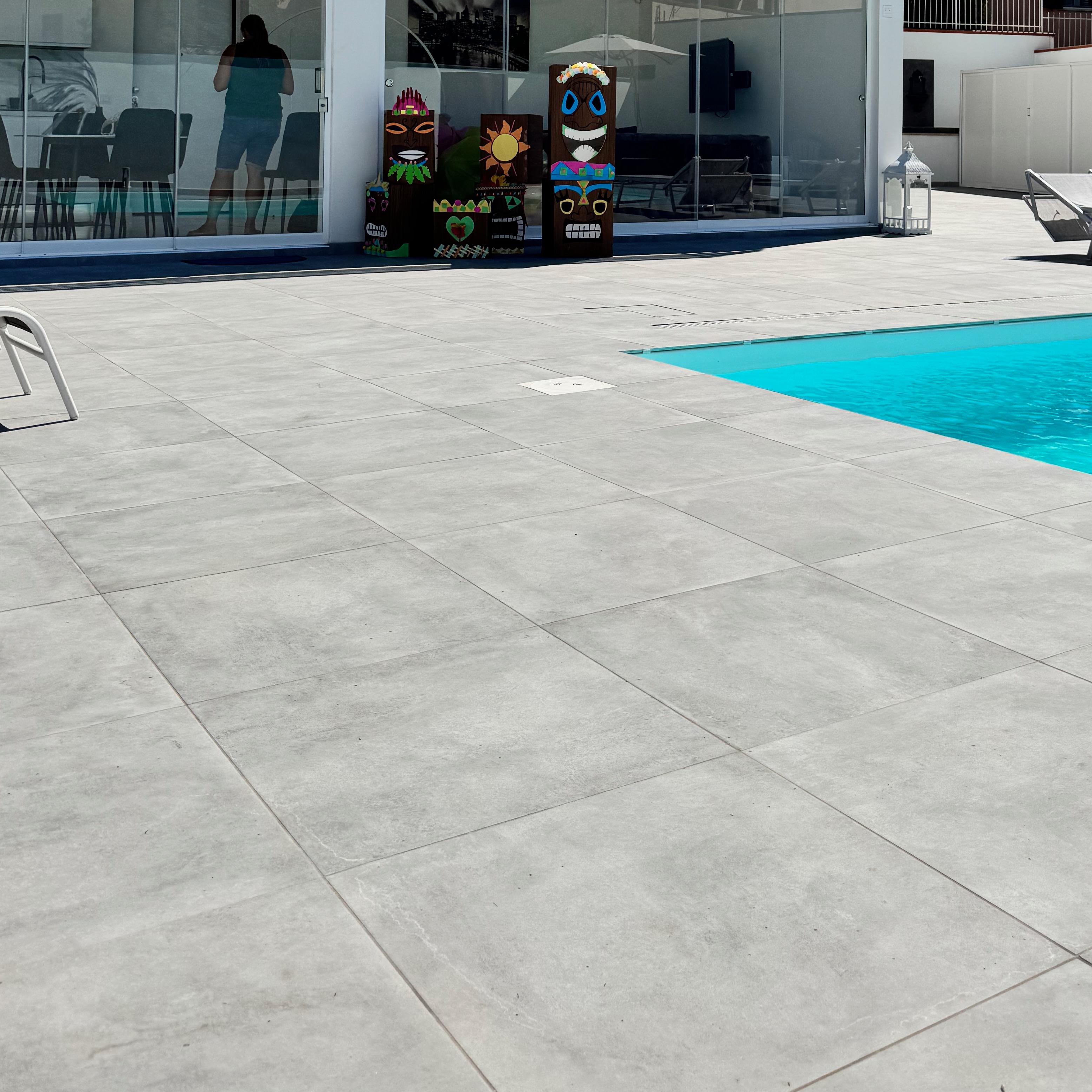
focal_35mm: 39
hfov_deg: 42.5
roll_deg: -0.7
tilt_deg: +1.0
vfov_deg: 39.9
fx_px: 1392
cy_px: 123
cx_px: 679
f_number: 1.78
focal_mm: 6.76
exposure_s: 1/12346
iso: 80
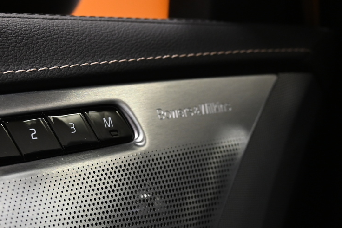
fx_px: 643
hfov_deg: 29.7
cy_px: 154
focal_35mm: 68
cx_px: 136
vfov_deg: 20.1
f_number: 3.8
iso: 640
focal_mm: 20.5
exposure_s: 1/50
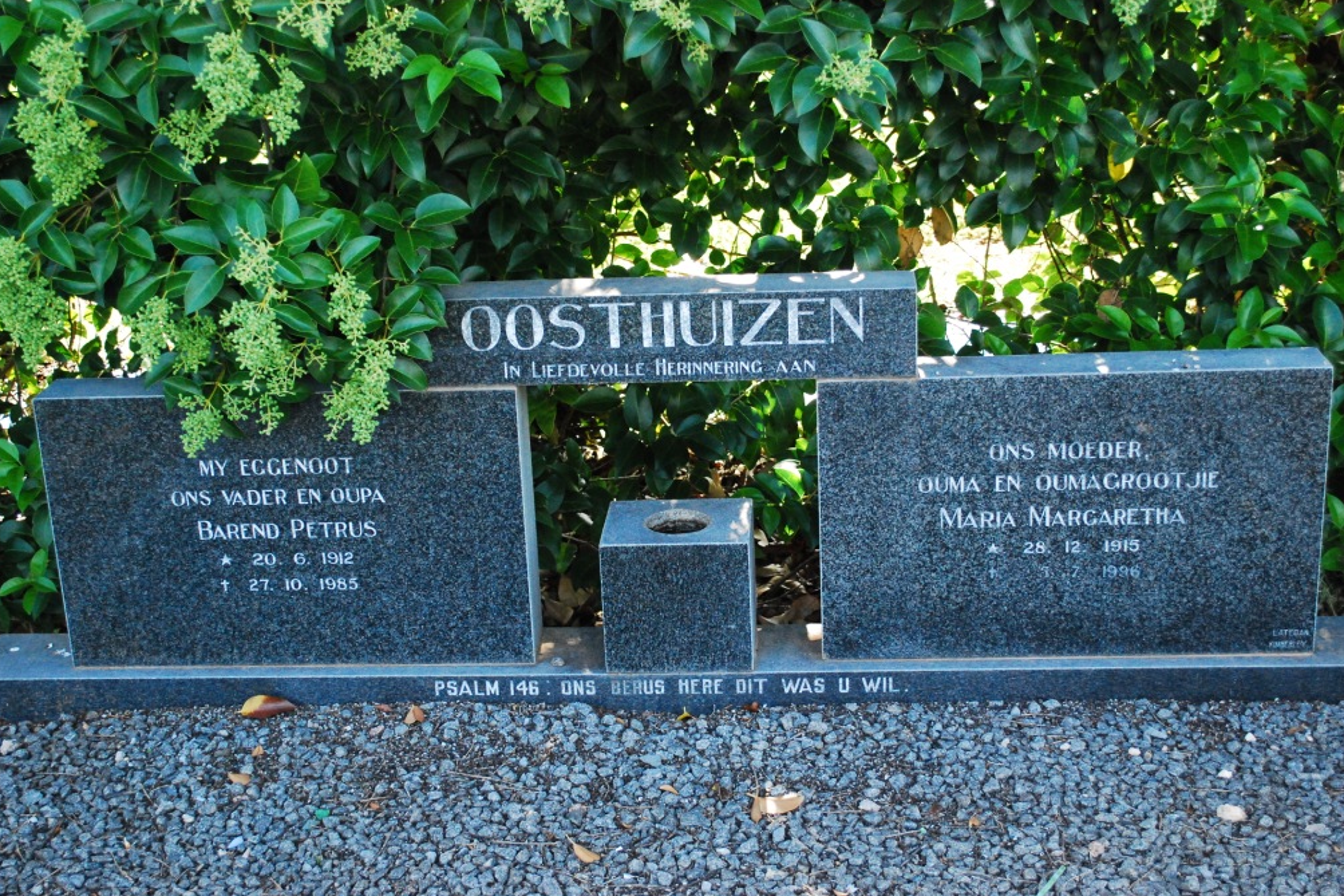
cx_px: 664
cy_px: 443
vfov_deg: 27.5
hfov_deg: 40.3
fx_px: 1829
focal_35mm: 49
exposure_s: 1/400
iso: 1600
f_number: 5
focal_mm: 32
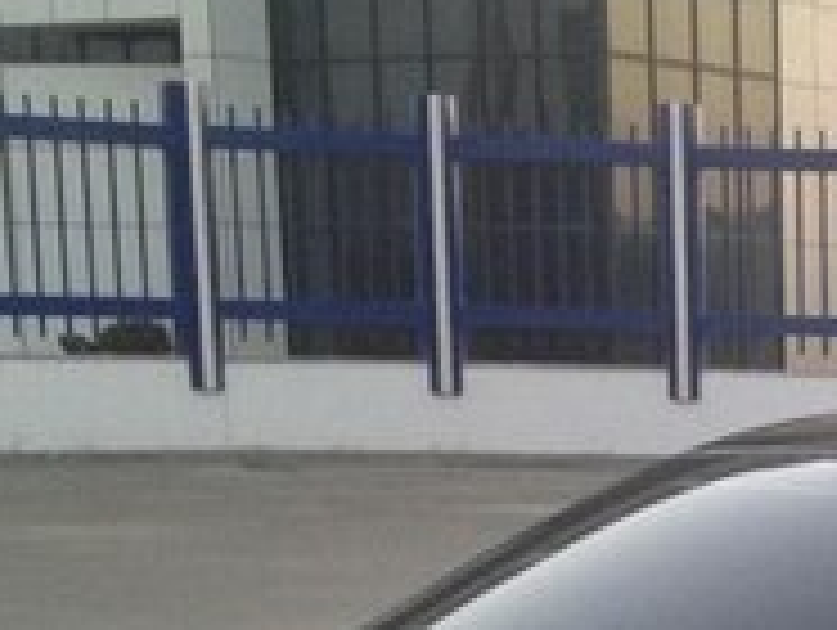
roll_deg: -1.4
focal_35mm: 124
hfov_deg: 15.0
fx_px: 3002
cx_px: 1170
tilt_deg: -17.9
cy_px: 1064
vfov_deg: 11.3
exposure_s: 1/20
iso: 125
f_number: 2.4
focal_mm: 4.28
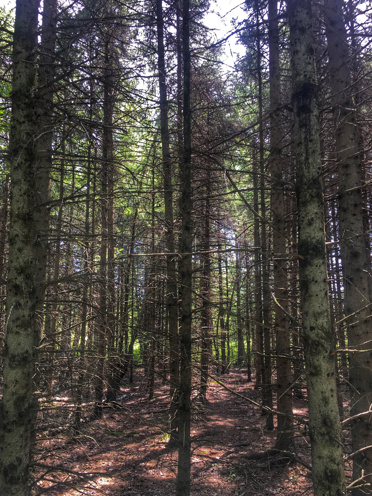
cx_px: 186
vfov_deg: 60.0
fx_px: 430
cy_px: 251
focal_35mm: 30
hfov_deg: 46.8
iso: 25
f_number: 2.2
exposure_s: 1/60
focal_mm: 4.15
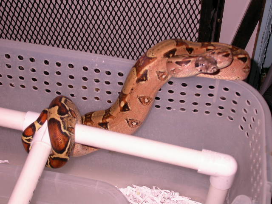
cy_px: 102
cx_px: 136
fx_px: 613
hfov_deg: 25.0
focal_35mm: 78
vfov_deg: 18.9
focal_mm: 16.2
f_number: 3.5
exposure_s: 1/60.3
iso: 100
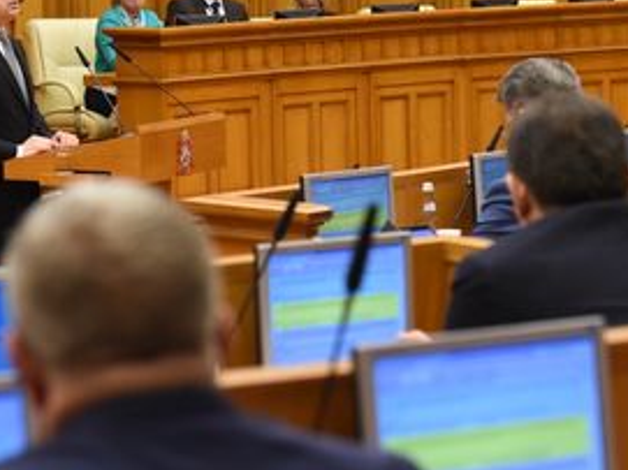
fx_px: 3155
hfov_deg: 11.3
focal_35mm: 174
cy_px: 197
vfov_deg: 8.5
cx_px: 116
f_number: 3.5
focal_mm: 70
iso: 3200
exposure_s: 1/500
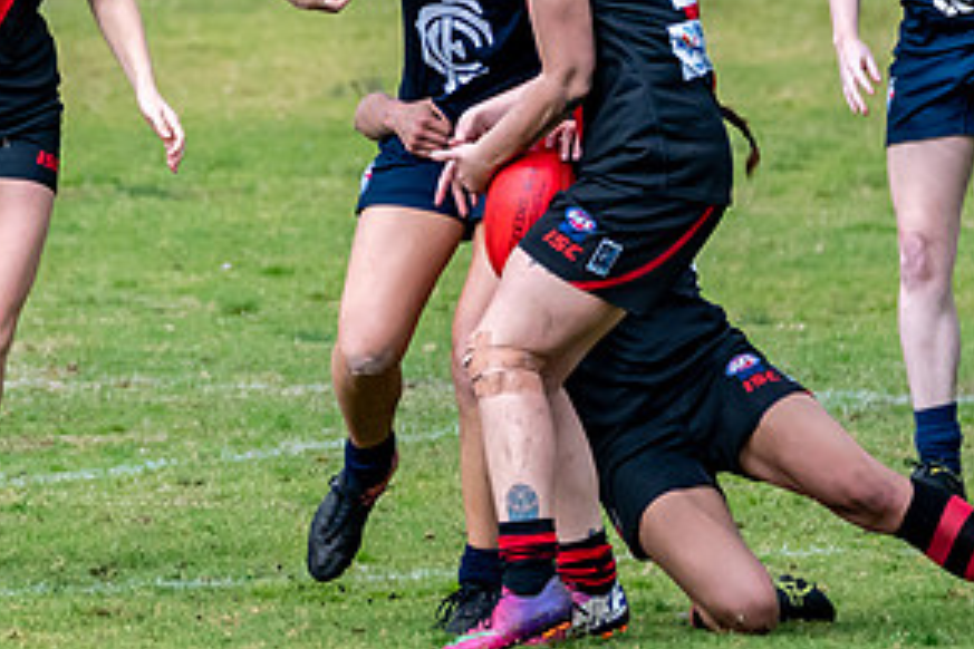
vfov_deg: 0.9
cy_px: 214
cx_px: 251
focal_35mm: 1507
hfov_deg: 1.4
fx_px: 40770
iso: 1250
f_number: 7.1
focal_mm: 360
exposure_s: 1/3200
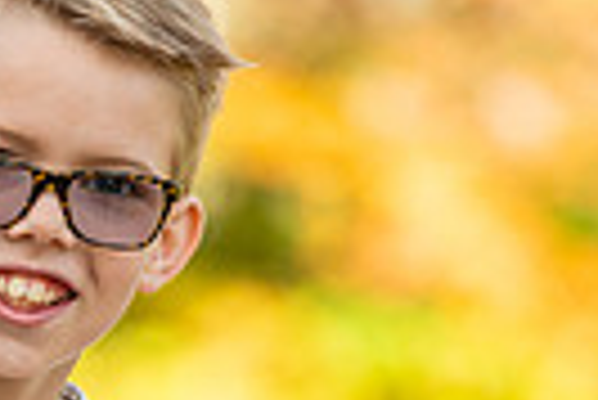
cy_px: 706
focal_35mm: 674
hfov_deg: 3.1
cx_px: 38
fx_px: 11208
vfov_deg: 2.0
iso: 100
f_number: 5
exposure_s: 1/200
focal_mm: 200
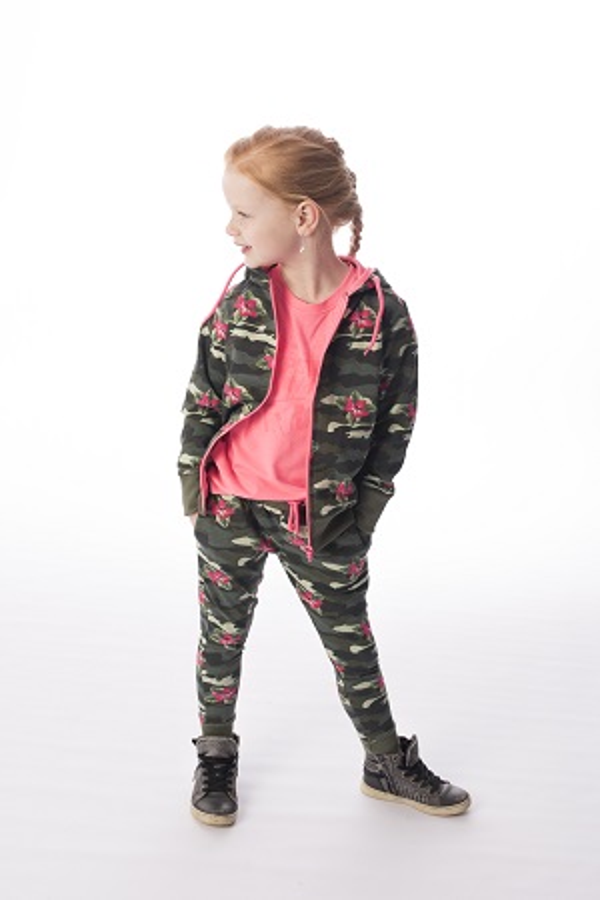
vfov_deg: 39.6
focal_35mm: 50
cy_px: 450
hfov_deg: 27.0
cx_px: 300
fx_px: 1250
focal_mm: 50
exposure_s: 1/100
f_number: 11
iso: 100
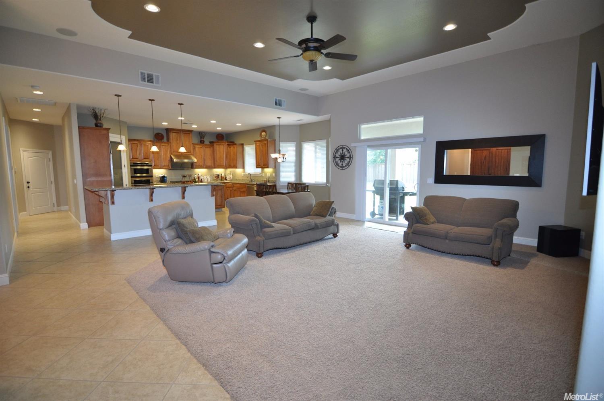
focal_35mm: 16
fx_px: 276
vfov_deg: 71.9
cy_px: 200
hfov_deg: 95.1
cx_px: 302
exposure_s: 1/80
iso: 800
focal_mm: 11
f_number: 2.8
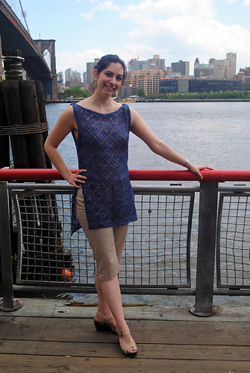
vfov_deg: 49.5
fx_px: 405
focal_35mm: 39
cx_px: 125
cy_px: 186
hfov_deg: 34.3
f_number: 6.3
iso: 100
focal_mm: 26
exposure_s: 1/160
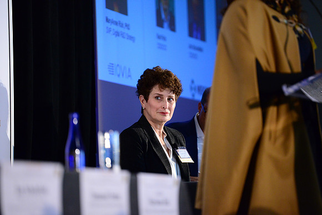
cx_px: 161
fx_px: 1789
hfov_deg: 10.3
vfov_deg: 6.9
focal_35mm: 200
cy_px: 108
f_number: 2.8
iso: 4000
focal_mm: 200
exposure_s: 1/320
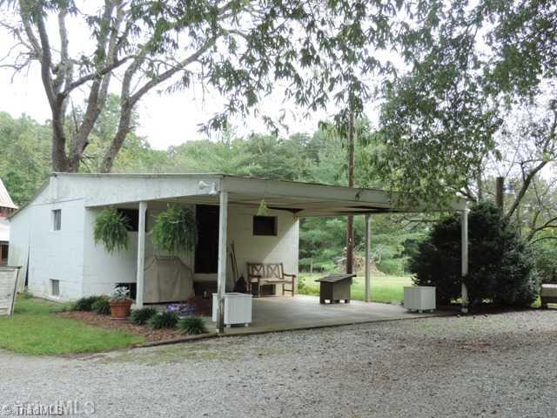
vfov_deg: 36.0
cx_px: 278
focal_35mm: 40
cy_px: 209
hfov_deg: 46.8
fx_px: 644
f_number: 3.3
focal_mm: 7.1
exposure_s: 1/100
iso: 80
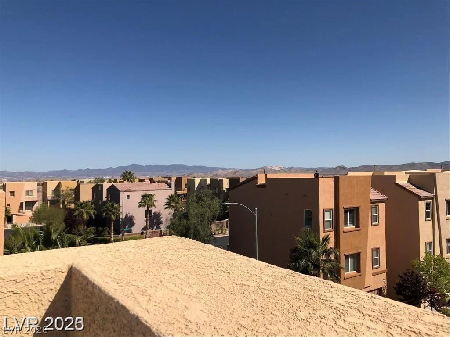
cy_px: 168
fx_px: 364
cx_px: 225
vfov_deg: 49.7
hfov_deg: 63.4
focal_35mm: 28
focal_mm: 3.99
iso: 20
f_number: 1.8
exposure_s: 1/3436
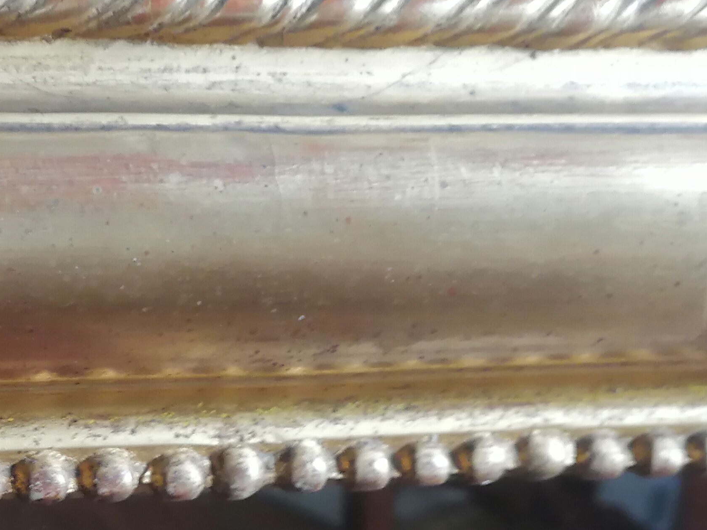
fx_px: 1695
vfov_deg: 17.7
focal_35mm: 83
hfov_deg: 22.5
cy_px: 398
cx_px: -29
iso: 125
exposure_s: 1/33.3
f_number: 1.8
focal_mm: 5.3
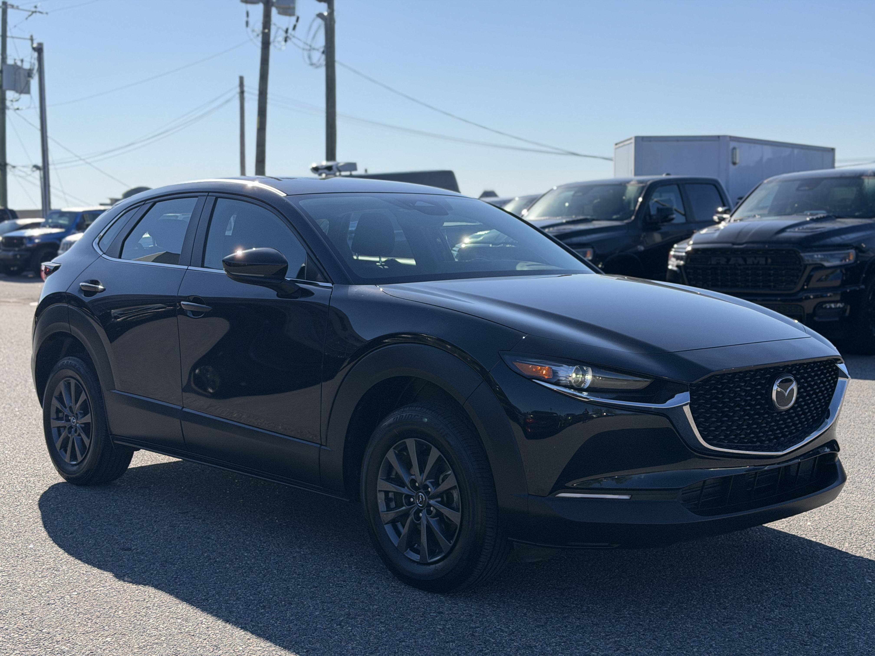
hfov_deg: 39.7
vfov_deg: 30.3
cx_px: 438
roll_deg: -0.3
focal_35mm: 48
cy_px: 328
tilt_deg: -5.8
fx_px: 1213
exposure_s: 1/6024
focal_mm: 6.76
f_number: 1.78
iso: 80
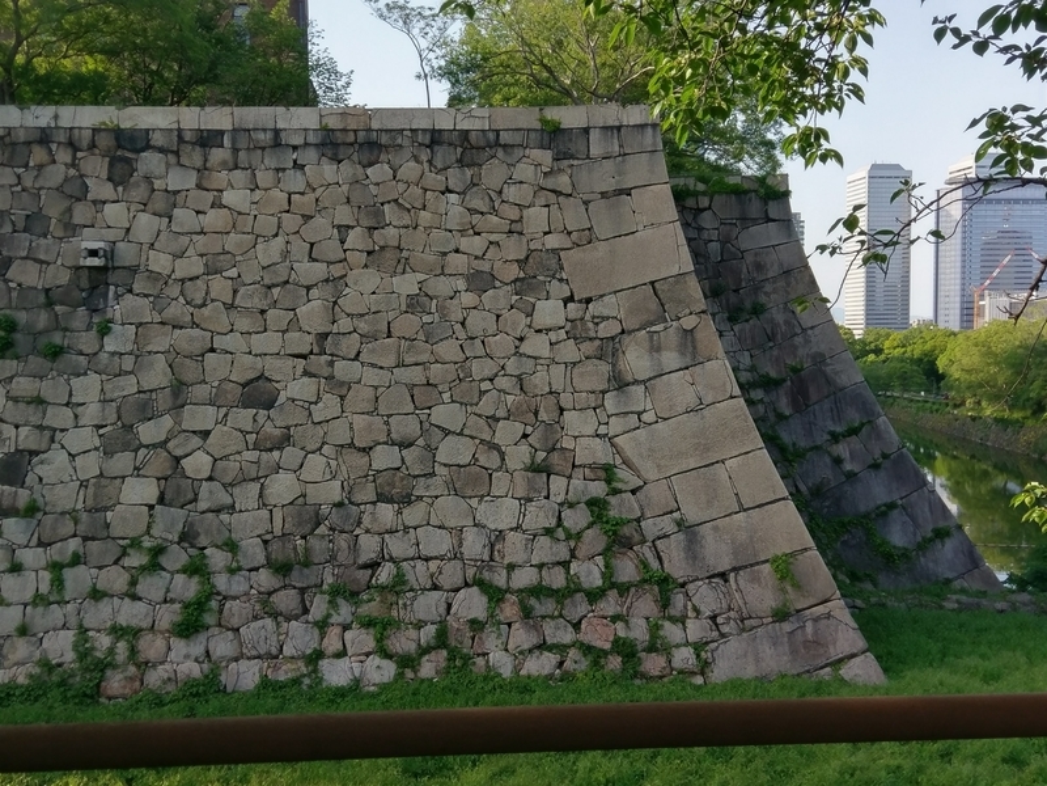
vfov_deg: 53.1
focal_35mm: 26
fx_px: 786
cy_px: 393
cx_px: 524
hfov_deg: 67.3
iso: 100
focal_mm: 4.58
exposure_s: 1/780
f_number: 1.8
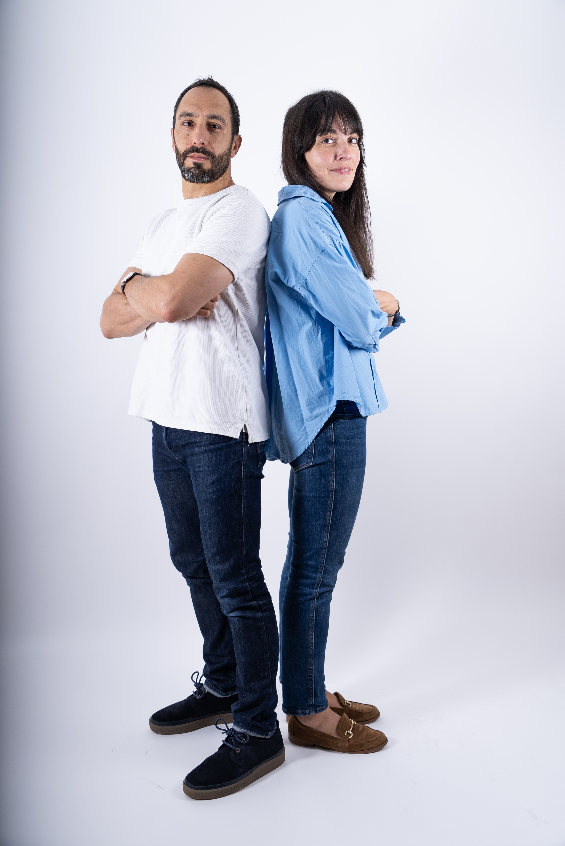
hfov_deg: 38.9
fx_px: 799
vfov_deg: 55.8
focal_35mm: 34
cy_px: 423
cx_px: 282
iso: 640
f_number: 4
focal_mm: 34
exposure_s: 1/200
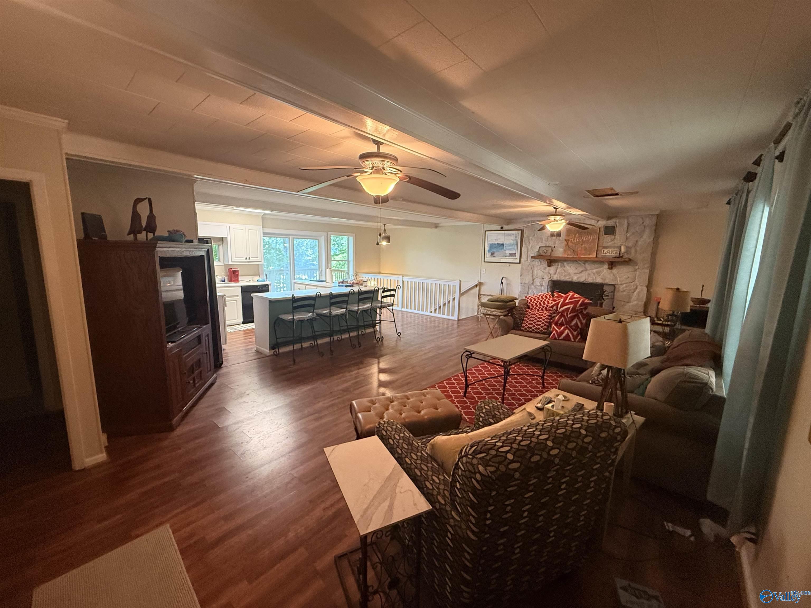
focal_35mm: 14
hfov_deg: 102.1
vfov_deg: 85.7
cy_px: 304
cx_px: 406
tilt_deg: -9.2
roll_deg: -0.7
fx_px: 328
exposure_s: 1/60
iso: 500
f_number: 2.2
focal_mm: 2.22
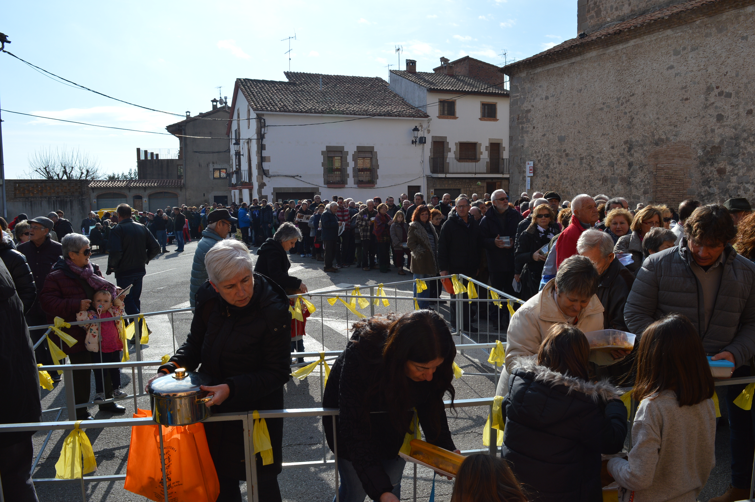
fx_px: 566
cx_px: 378
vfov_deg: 47.8
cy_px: 251
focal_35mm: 27
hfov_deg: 67.4
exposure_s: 1/320
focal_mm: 18
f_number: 9
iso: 100
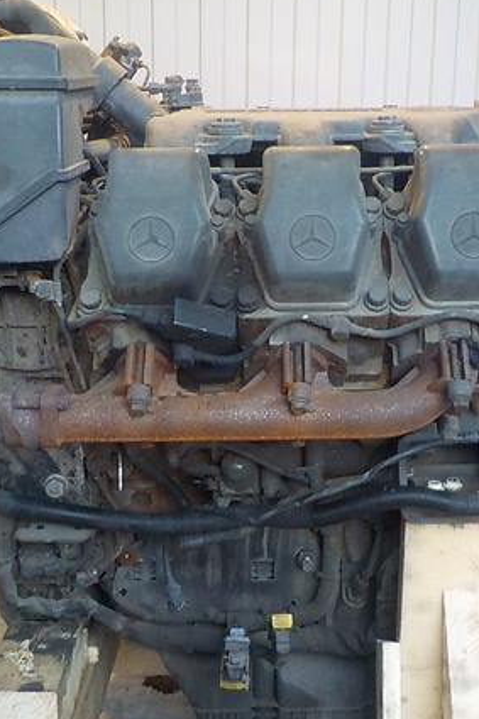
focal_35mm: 47
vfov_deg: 41.9
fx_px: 939
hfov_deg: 28.5
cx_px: 291
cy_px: 355
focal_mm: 4.1
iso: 250
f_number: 3.3
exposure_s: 1/30
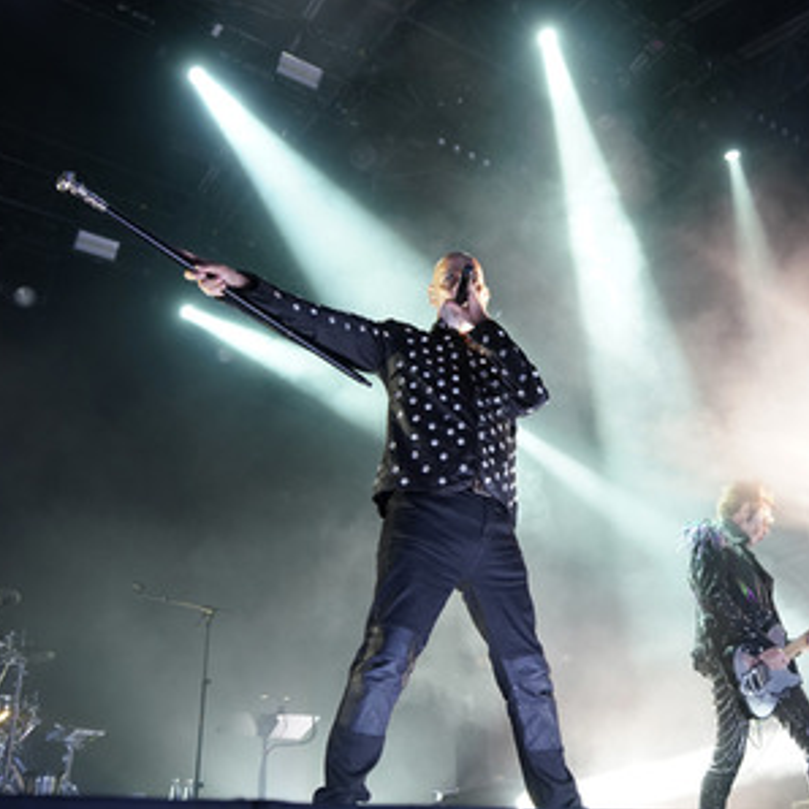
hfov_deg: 45.8
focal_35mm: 36
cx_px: 485
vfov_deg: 46.0
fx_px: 952
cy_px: 404
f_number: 2.8
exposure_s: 1/80
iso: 1600
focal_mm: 28
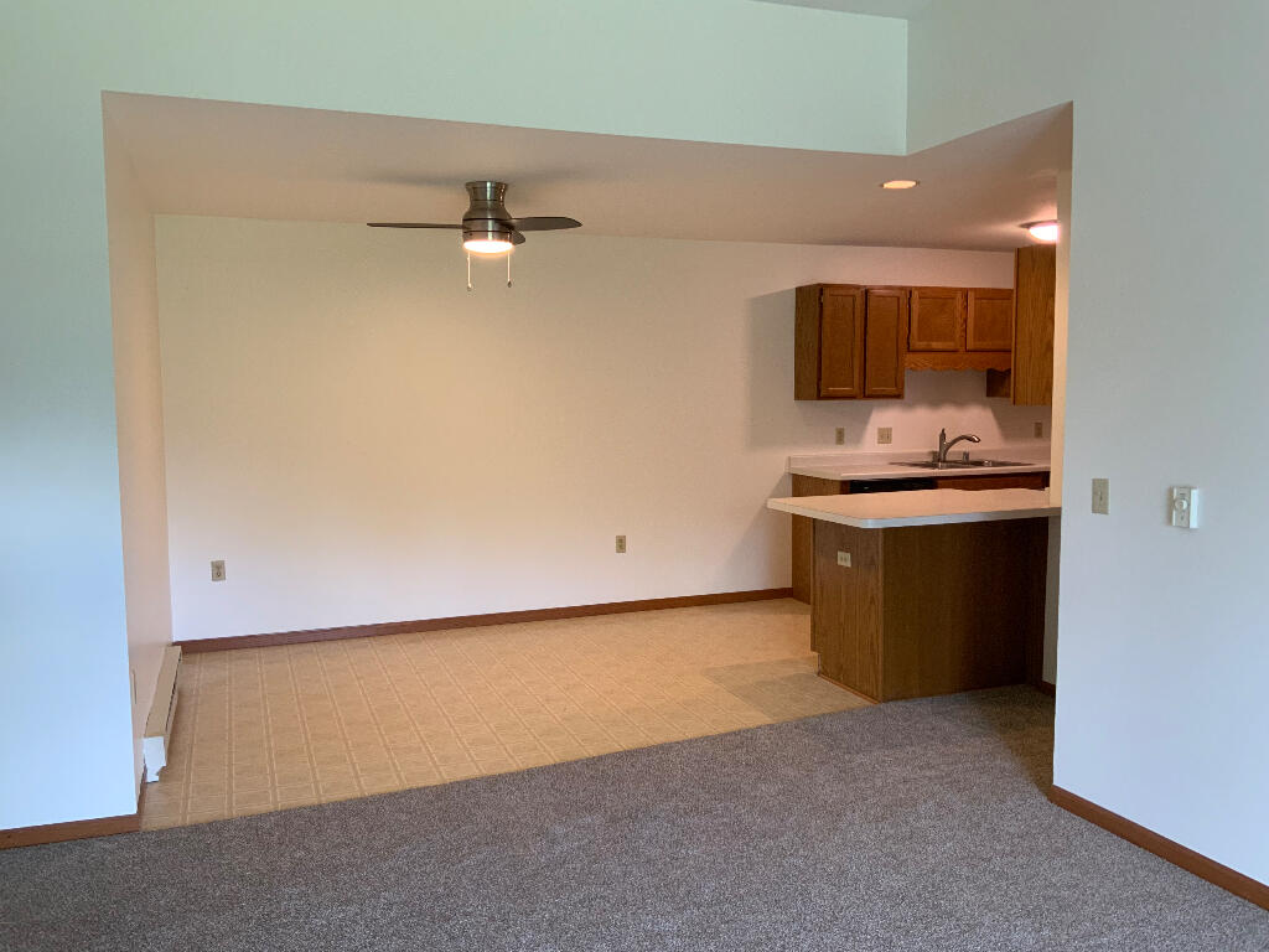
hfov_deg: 61.7
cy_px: 476
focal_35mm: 29
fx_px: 1063
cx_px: 634
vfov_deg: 48.2
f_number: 1.8
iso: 80
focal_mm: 3
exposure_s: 1/60
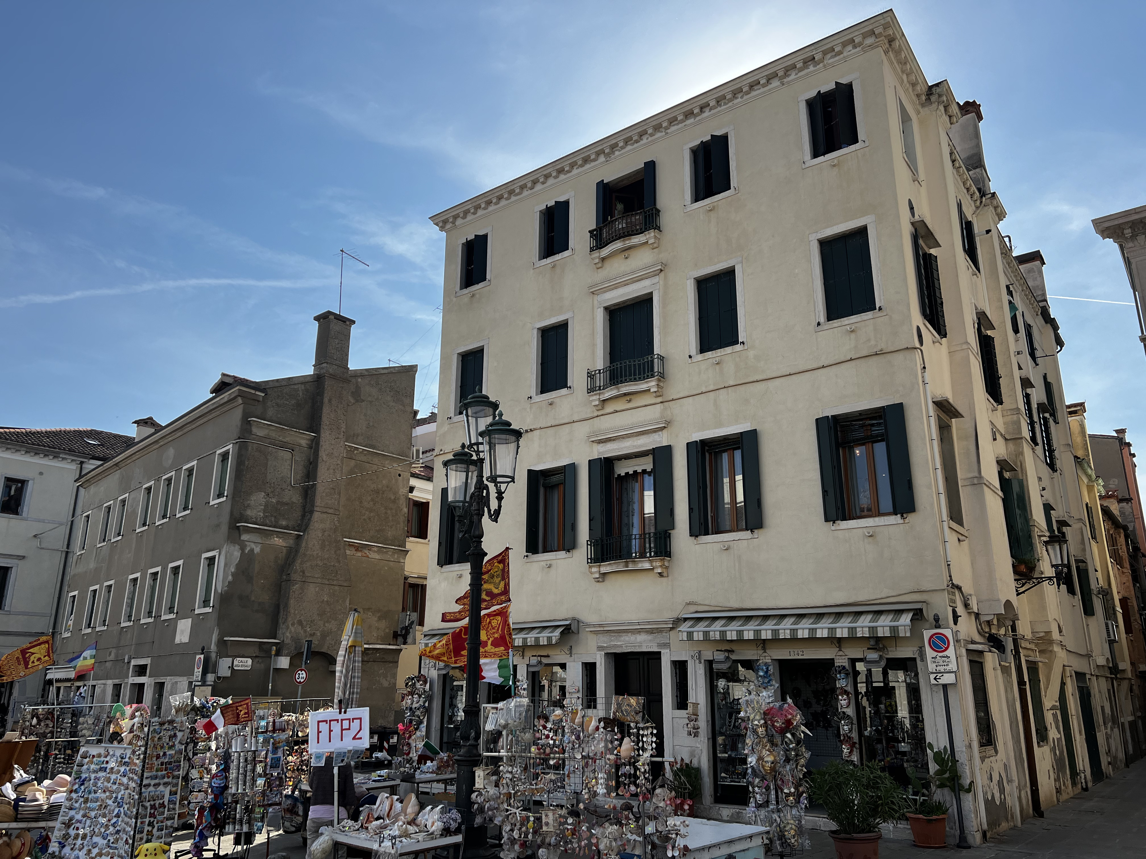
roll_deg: +0.3
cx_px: 573
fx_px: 861
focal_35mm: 26
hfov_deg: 67.3
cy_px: 430
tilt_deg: +16.7
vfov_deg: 53.1
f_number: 1.5
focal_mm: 5.7
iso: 50
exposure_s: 1/5319
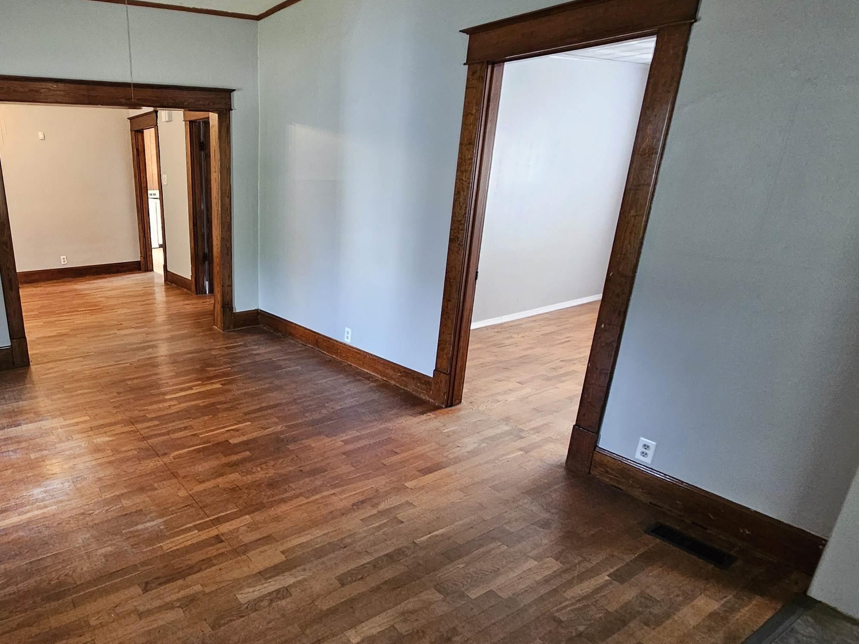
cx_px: 227
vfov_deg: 65.8
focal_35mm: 20
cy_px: 354
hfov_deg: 76.4
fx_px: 496
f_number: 2.2
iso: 400
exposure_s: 1/30
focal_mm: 2.2
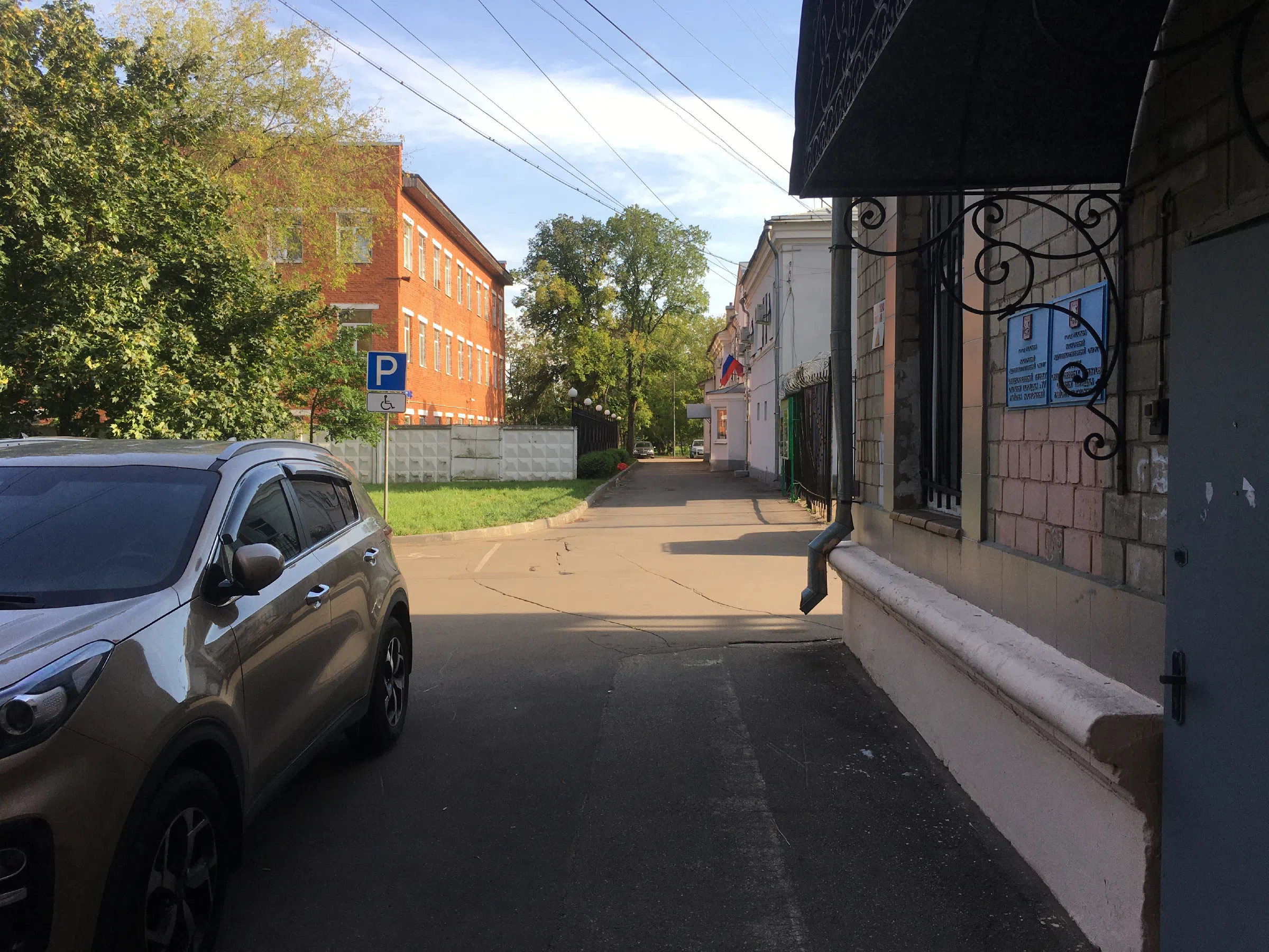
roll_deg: +0.8
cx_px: 634
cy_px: 476
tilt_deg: -0.4
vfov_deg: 48.2
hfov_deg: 61.7
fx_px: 1063
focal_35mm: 29
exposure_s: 1/472
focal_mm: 4.15
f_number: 2.2
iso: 25
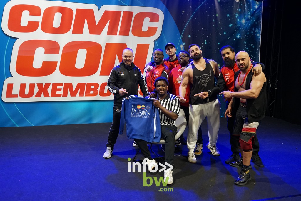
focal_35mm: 30
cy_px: 100
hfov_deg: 61.9
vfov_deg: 43.6
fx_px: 251
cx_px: 150
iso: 3200
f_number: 5.6
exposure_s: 1/60
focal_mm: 30
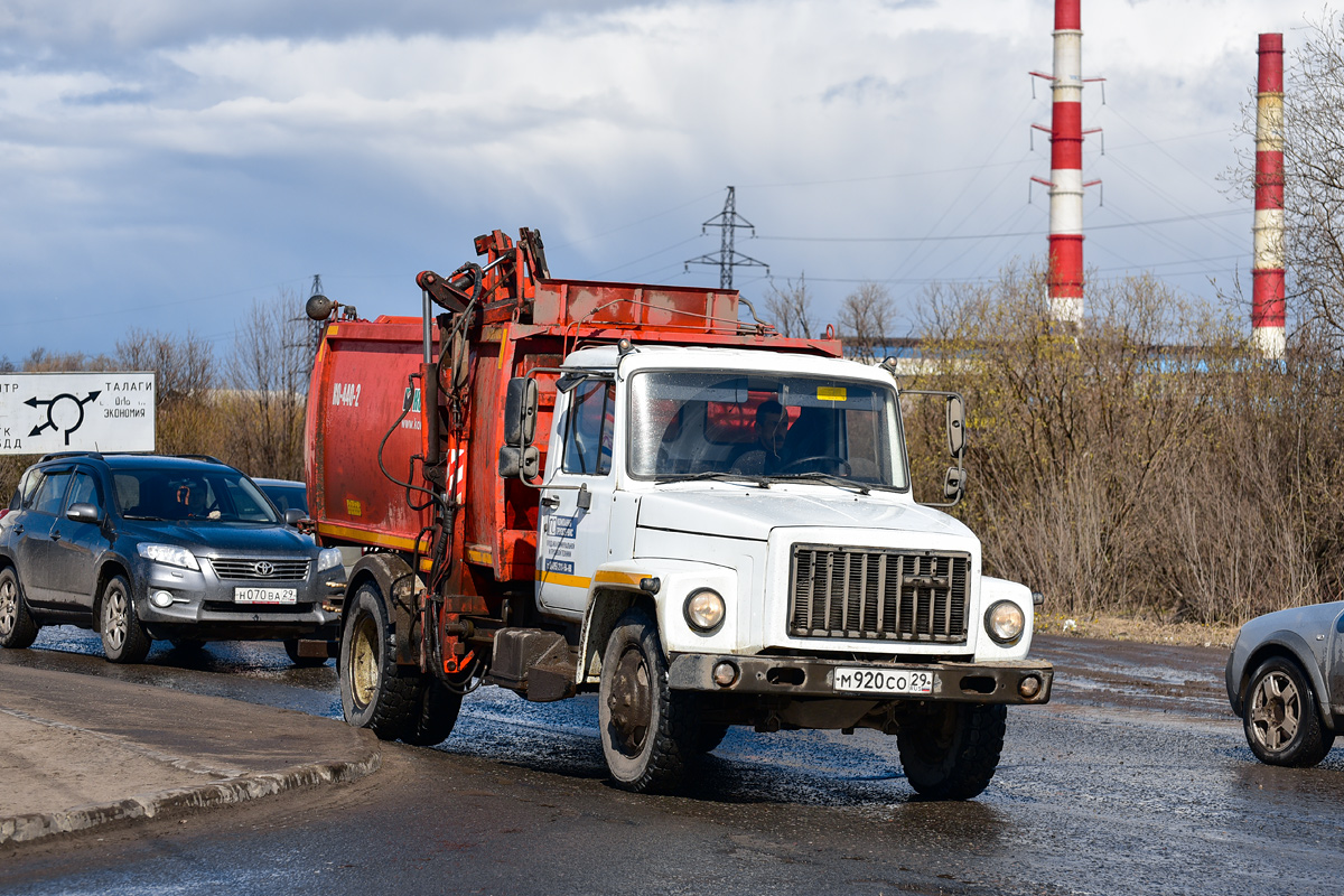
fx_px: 3210
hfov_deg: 23.6
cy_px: 448
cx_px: 672
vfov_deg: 15.9
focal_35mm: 86
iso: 400
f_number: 6.3
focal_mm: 86
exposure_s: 1/2500
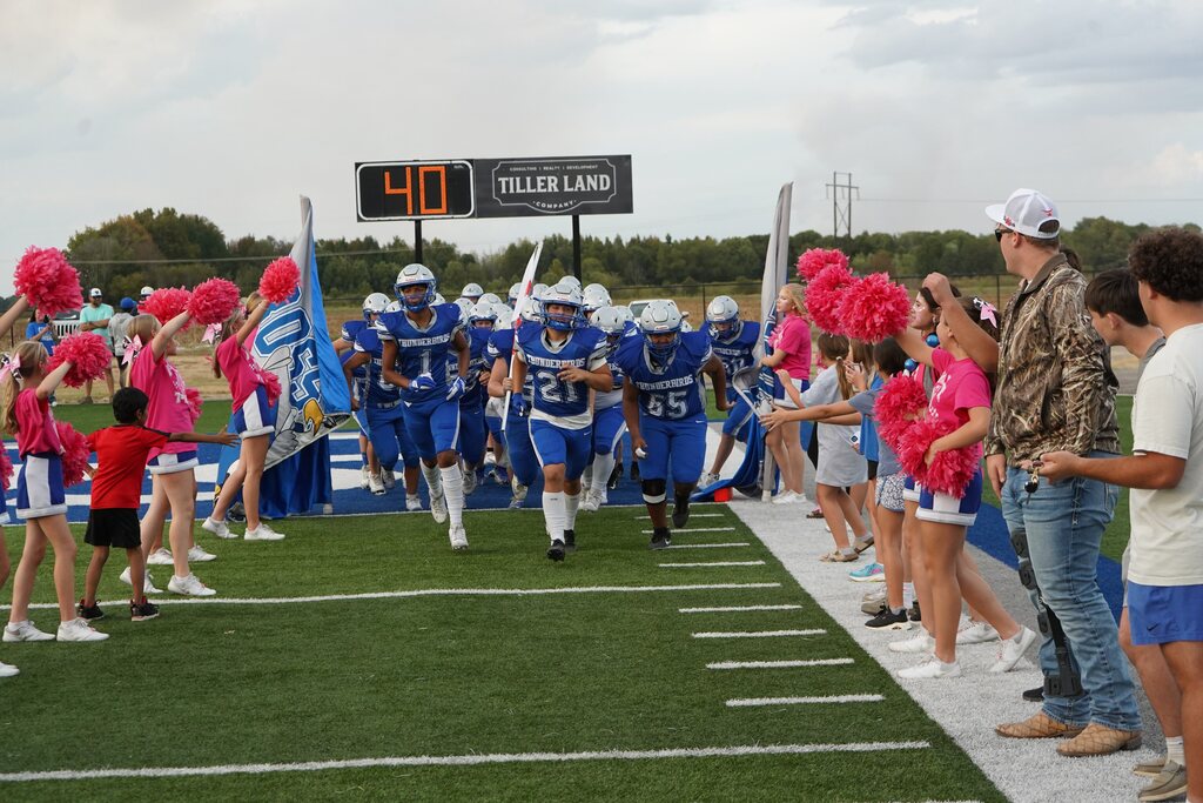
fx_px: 2172
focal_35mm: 65
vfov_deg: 20.9
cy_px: 402
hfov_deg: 31.0
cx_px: 602
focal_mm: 65
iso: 2500
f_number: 5.6
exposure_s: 1/2000
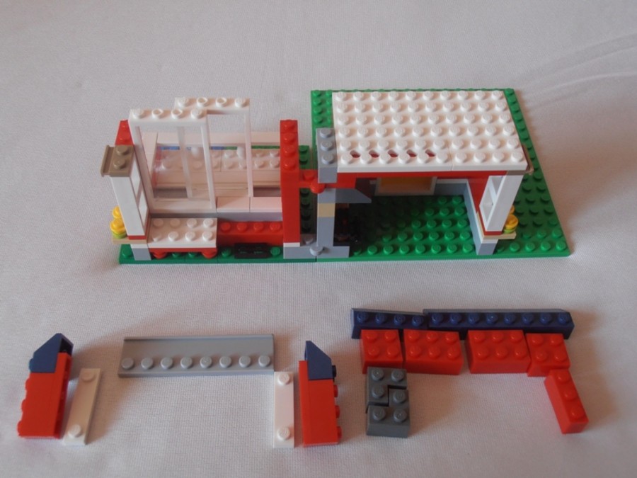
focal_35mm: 37
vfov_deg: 38.7
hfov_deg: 50.1
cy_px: 239
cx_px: 318
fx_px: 681
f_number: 3.9
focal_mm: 6.61
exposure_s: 1/40
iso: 100
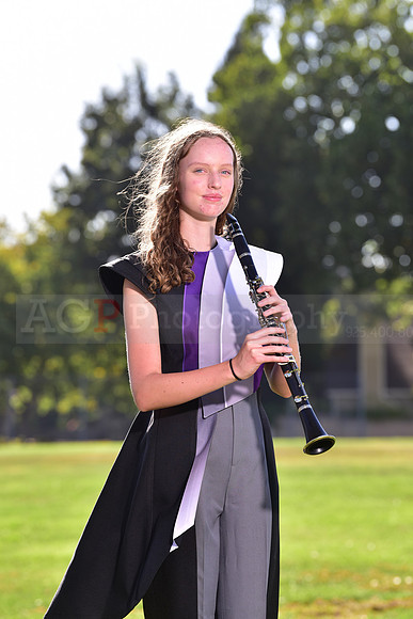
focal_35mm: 165
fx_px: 2837
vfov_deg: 12.4
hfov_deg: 8.3
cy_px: 310
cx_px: 206
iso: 100
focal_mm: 165
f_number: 5.6
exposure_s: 1/200
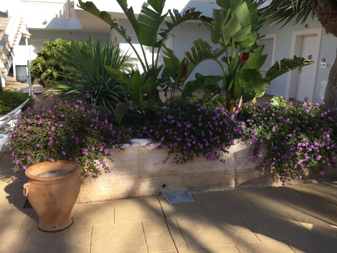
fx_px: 282
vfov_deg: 48.2
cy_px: 126
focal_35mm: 29
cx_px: 168
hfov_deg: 61.6
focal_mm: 4.15
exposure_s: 1/920
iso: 32
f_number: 2.2
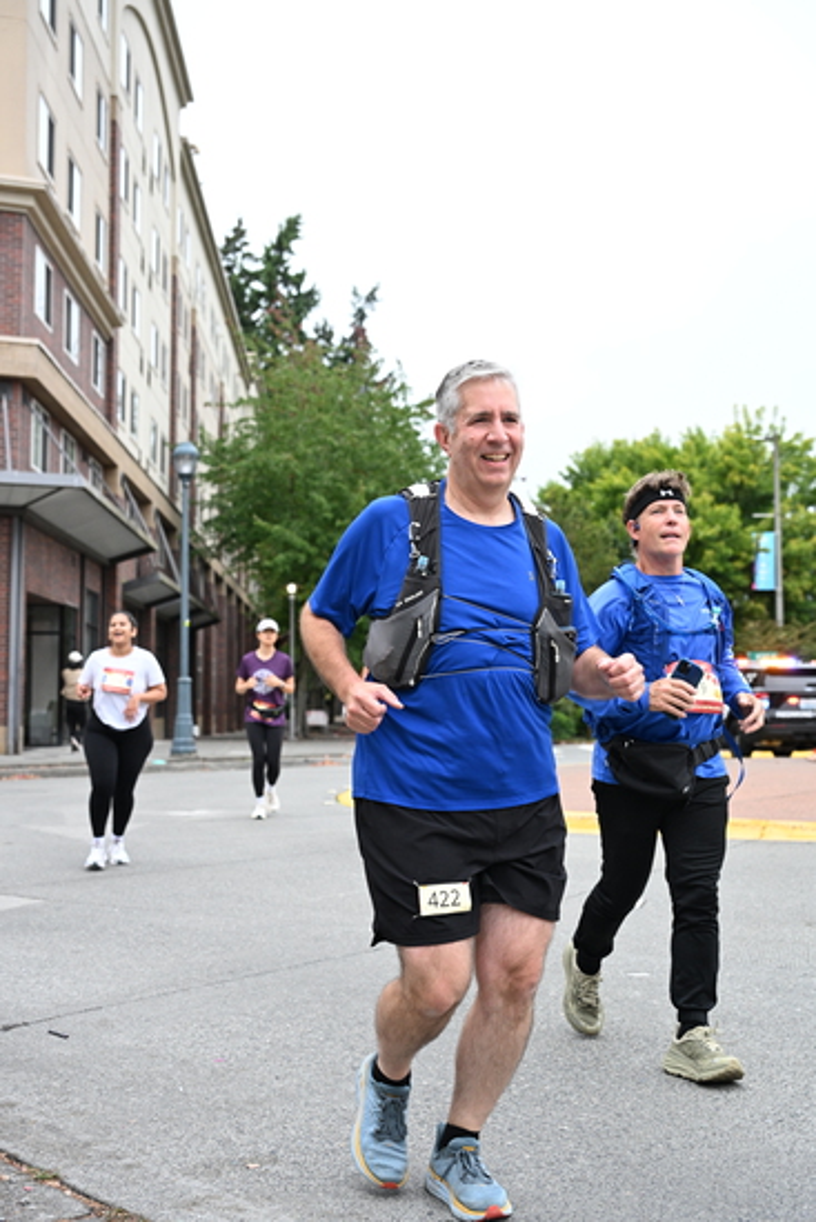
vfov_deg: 44.5
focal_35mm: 44
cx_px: 408
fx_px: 1495
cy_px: 611
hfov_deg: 30.5
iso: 1600
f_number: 4
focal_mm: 44
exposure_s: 1/640
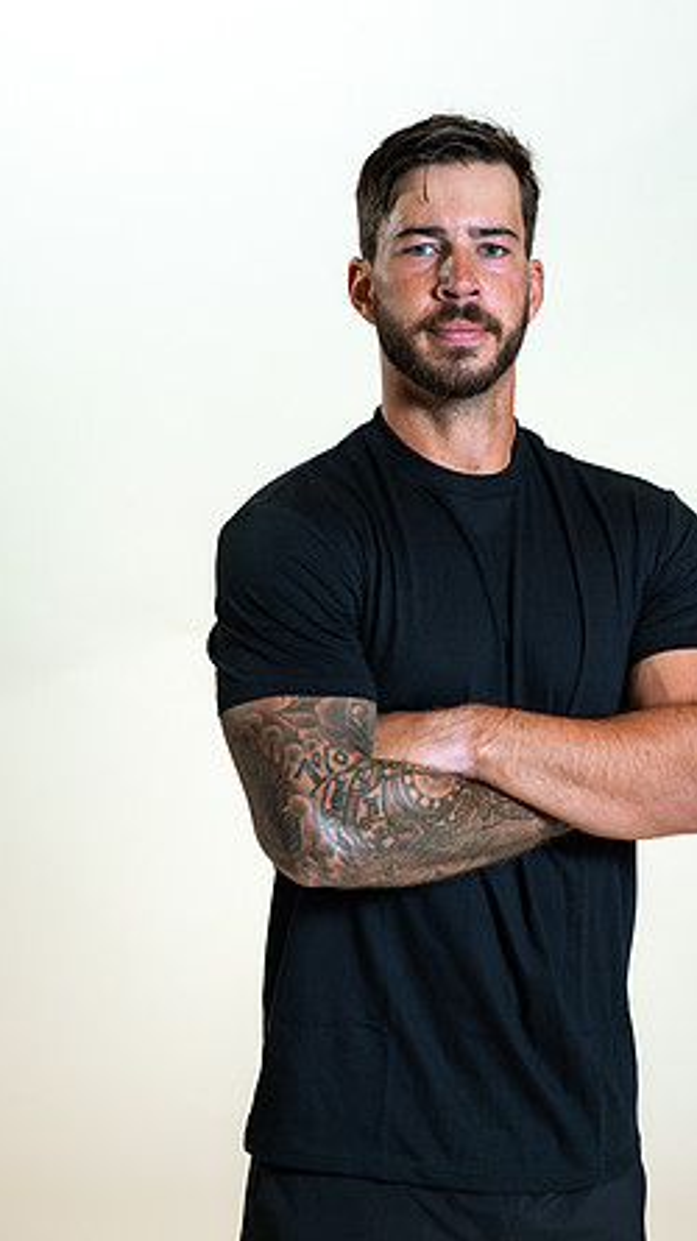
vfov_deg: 23.7
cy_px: 622
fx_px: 2960
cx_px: 360
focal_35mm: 90
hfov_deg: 13.4
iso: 320
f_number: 4
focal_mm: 85
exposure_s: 1/160
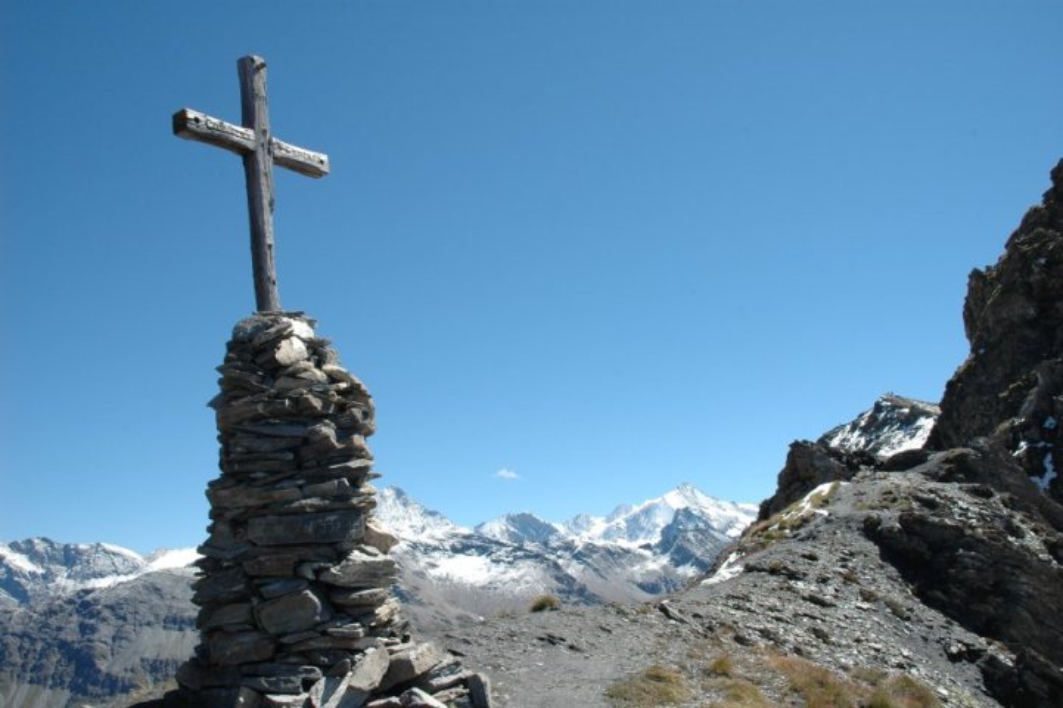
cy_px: 354
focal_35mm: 27
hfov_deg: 67.4
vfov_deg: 47.9
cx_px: 532
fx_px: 797
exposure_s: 1/160
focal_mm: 18
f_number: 13
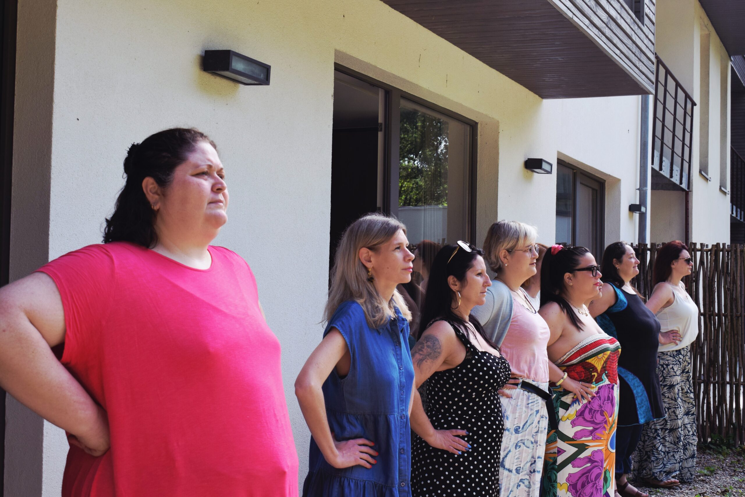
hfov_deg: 37.8
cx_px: 372
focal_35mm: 52
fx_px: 1086
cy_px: 248
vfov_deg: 25.8
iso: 400
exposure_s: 1/250
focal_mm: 35
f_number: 8
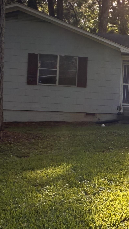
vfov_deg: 37.0
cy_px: 84
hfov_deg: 19.4
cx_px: 179
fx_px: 341
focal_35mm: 56
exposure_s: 1/392
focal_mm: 2.22
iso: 40
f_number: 2.2
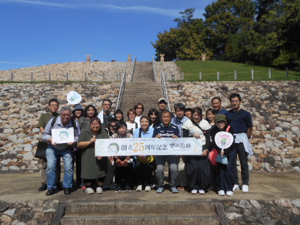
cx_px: 150
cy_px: 112
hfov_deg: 47.9
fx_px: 338
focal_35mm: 39
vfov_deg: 36.8
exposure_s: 1/1000
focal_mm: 6.7
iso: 80
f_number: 3.9
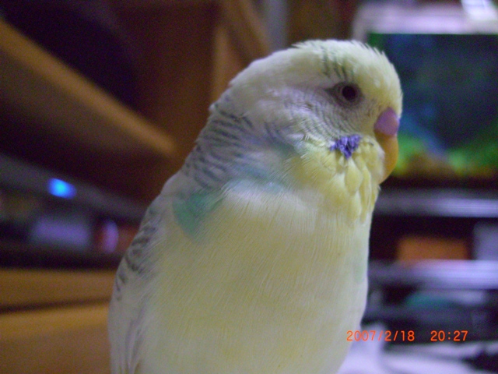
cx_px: 249
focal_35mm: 38
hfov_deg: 49.0
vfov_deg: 37.7
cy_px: 187
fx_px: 547
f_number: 2.8
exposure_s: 1/50
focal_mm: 7.9
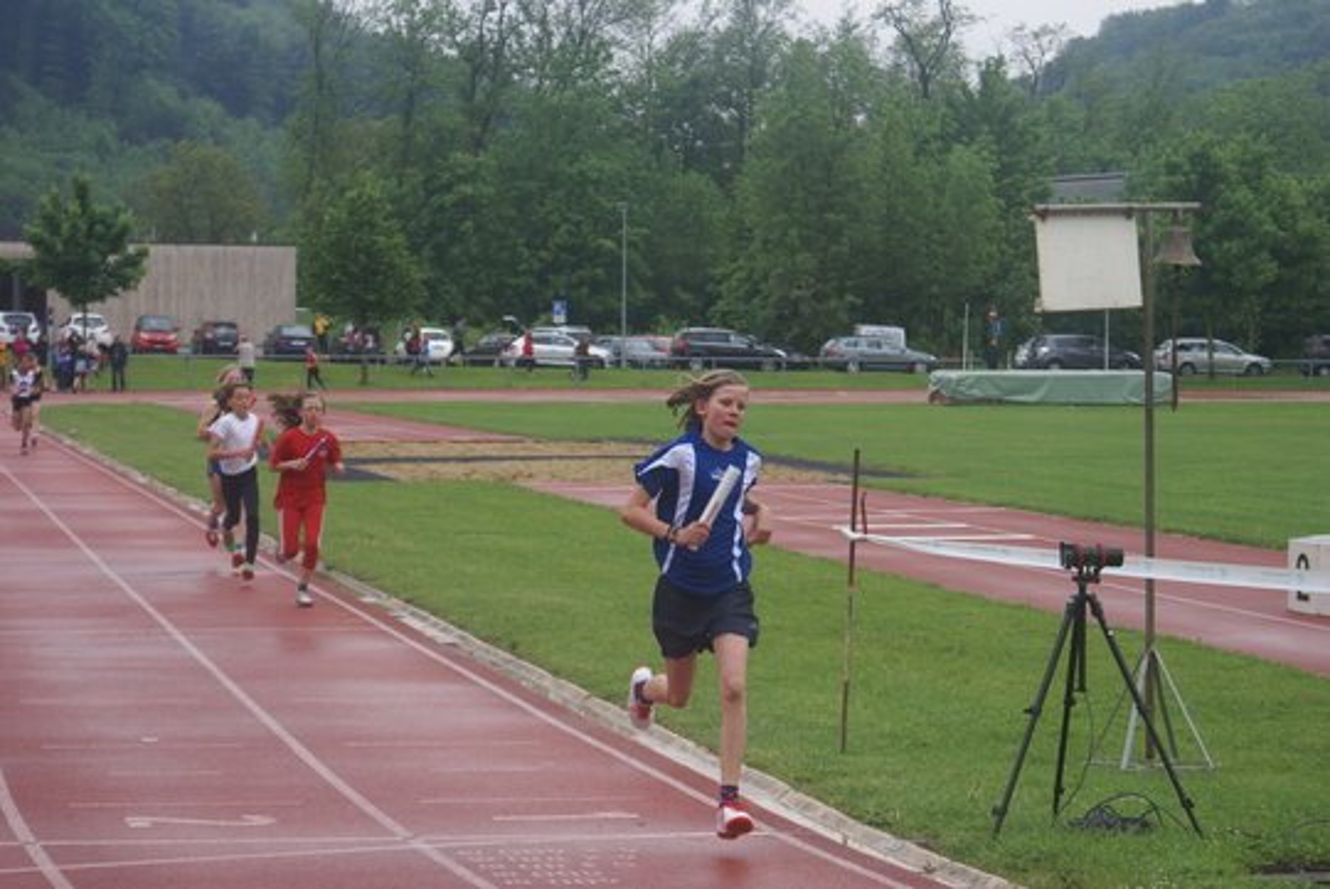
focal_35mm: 105
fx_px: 3882
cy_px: 444
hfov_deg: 19.4
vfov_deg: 13.1
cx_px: 665
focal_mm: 70
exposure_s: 1/250
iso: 250
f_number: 5.6
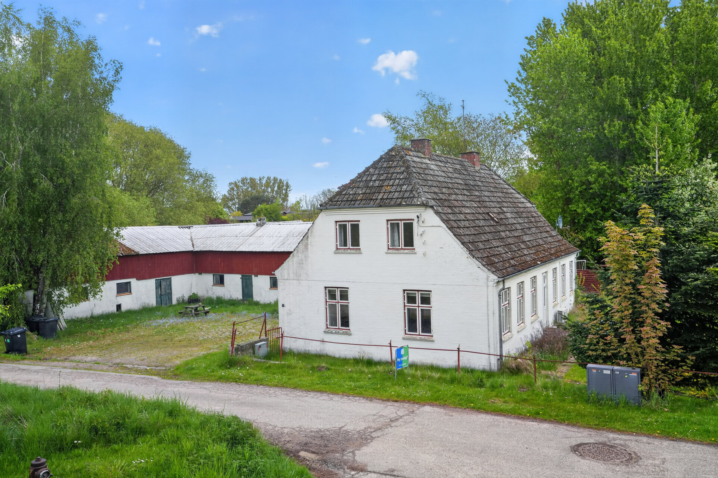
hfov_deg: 63.7
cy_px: 239
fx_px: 578
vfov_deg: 45.0
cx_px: 359
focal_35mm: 29
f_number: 8
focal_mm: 29
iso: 400
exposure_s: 1/250
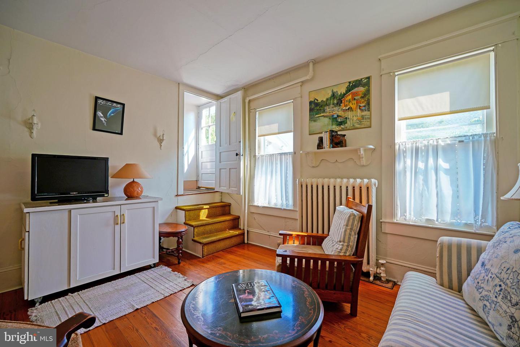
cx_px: 260
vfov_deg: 77.3
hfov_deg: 100.4
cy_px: 174
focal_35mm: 15
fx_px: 217
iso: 100
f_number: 3.5
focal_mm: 10
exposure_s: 1/50
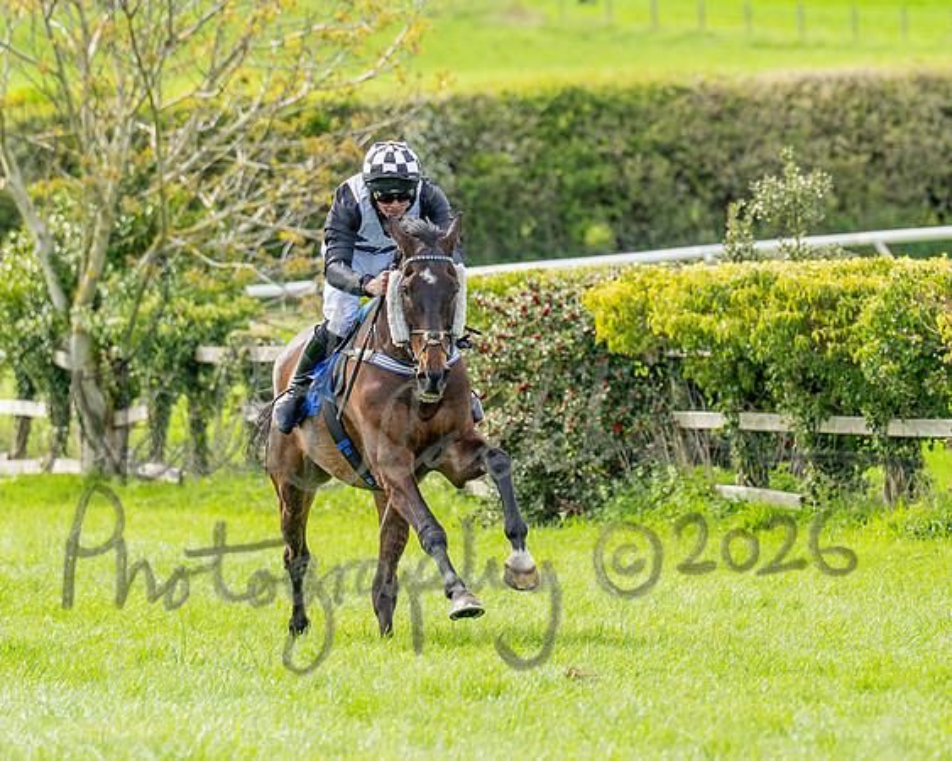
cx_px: 674
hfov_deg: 4.0
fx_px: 13712
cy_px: 382
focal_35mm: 487
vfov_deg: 3.2
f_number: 4
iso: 400
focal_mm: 180
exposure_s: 1/1250
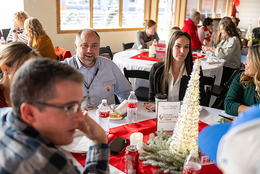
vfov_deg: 35.1
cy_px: 87
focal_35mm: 38
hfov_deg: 50.7
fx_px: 274
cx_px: 130
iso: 1250
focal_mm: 38
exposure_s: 1/320
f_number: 2.8
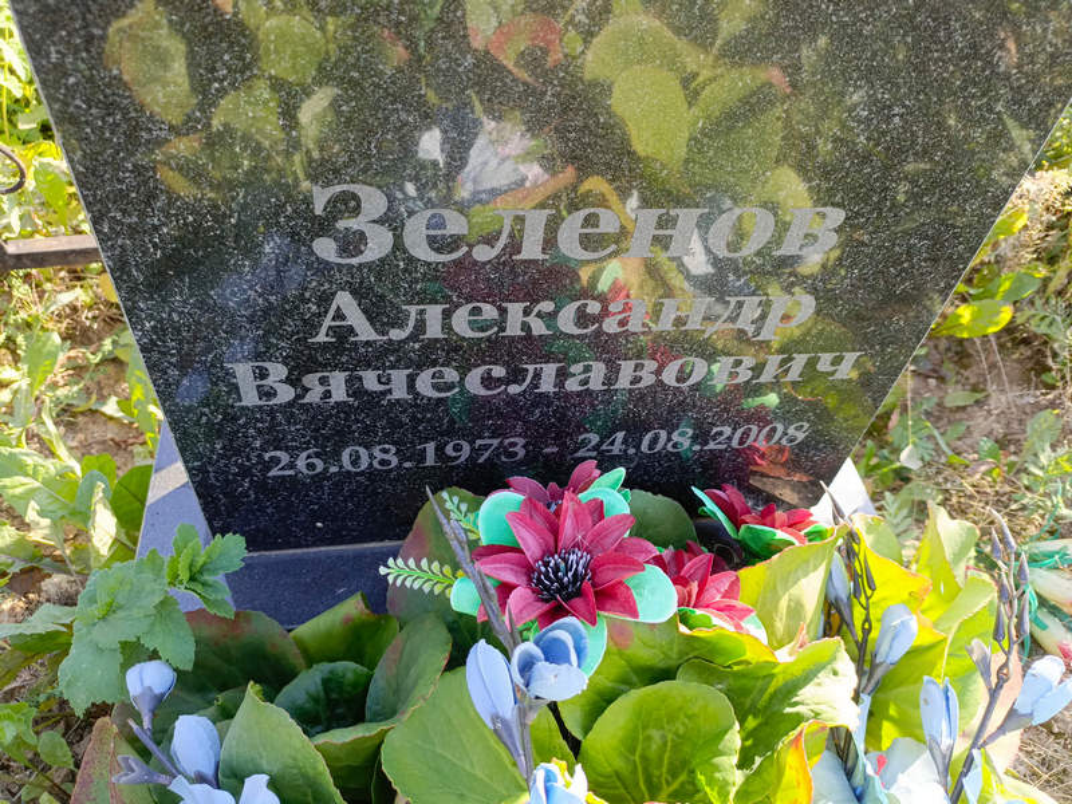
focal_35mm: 25
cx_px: 536
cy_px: 402
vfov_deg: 54.9
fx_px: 774
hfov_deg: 69.4
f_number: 1.69
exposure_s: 1/100
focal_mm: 4.76
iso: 130
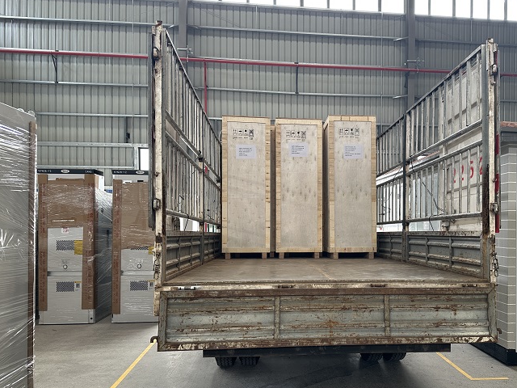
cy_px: 225
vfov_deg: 46.6
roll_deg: -0.3
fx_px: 448
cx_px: 320
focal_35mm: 30
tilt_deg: -0.1
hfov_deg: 59.3
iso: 100
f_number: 1.78
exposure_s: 1/121
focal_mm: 6.86
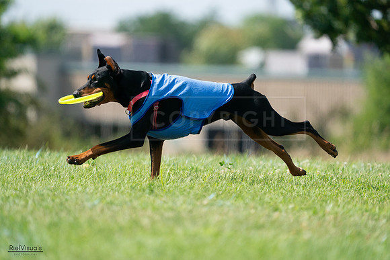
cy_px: 130
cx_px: 195
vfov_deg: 2.3
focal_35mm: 594
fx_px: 6436
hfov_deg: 3.5
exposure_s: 1/4000
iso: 1600
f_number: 6.3
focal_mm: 594
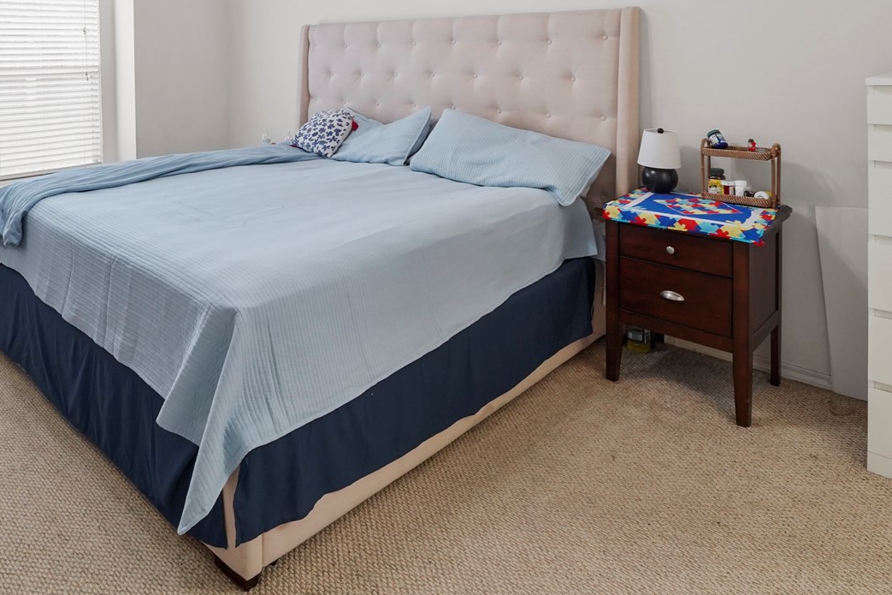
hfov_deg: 69.4
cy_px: 43
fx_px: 619
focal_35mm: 25
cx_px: 295
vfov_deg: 45.6
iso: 4000
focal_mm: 12
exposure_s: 1/30
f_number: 8
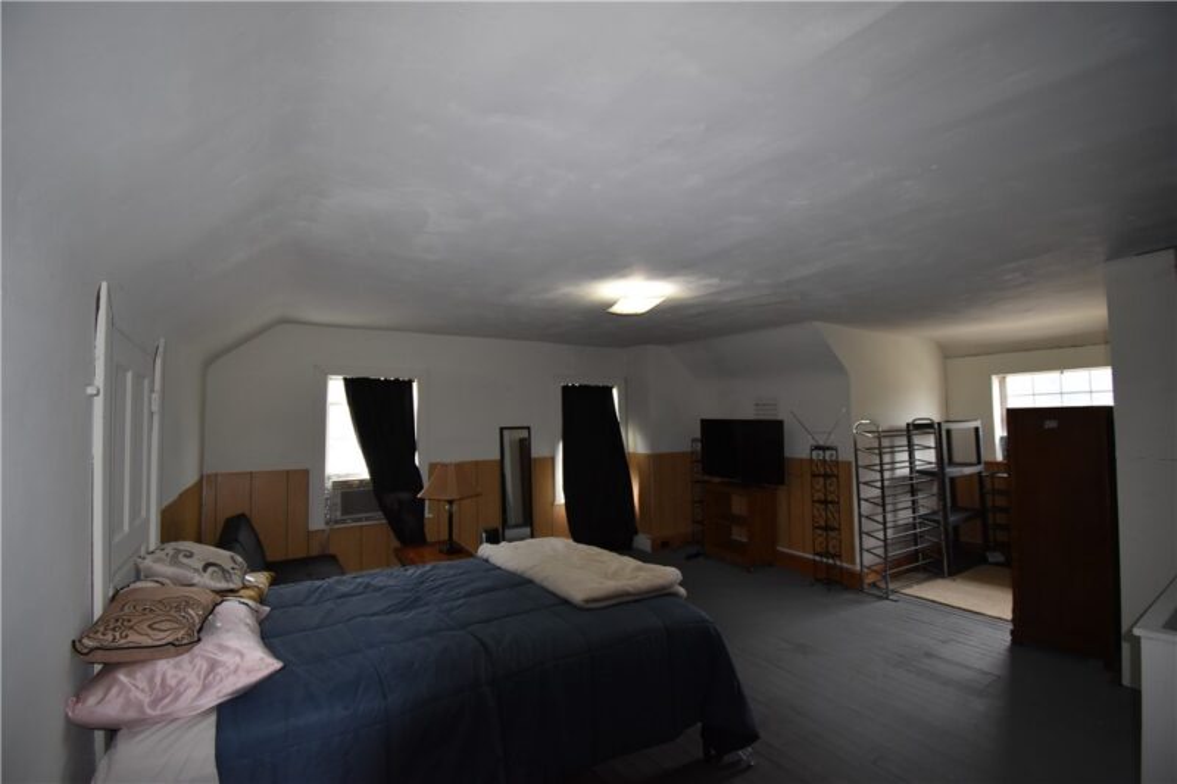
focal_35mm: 15
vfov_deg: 77.3
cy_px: 392
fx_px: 490
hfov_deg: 100.4
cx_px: 588
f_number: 5
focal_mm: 10
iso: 800
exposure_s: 1/100
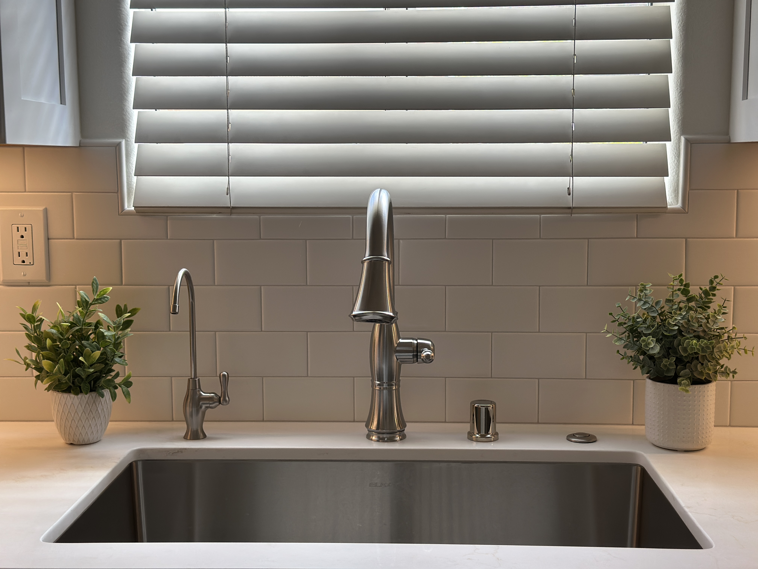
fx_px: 1051
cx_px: 379
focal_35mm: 48
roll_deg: +0.2
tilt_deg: -6.7
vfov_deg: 30.3
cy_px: 284
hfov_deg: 39.7
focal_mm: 6.86
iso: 80
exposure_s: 1/206
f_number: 1.78
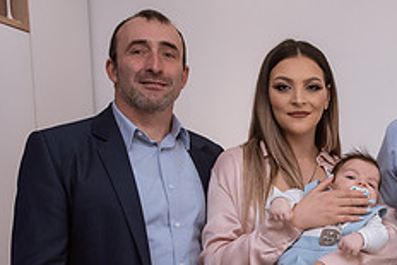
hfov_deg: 24.0
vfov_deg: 16.7
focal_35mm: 80
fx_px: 883
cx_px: 416
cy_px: 269
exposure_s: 1/160
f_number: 4
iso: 1000
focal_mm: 32
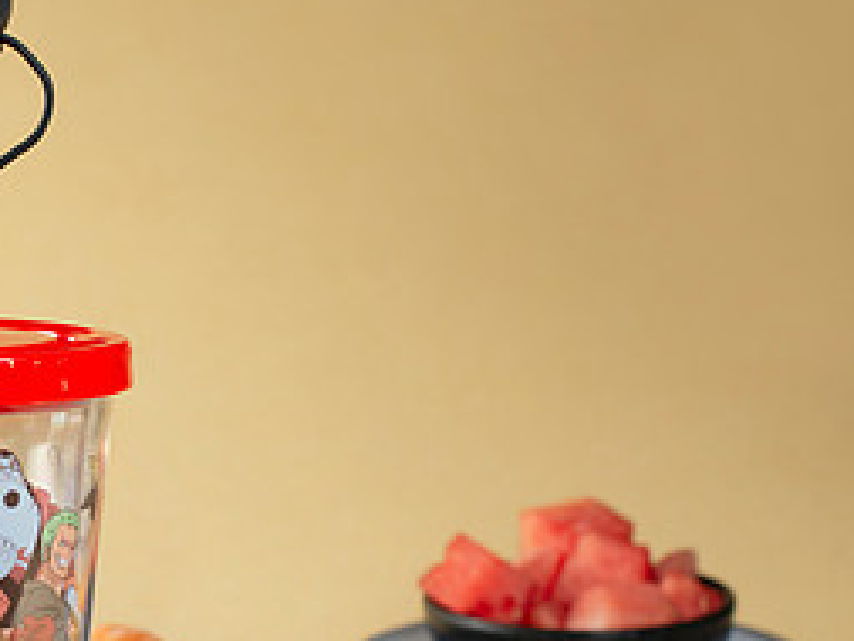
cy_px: 463
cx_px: 17
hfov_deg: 16.0
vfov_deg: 12.2
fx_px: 2987
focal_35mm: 121
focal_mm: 50
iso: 250
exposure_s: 1/200
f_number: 5.6
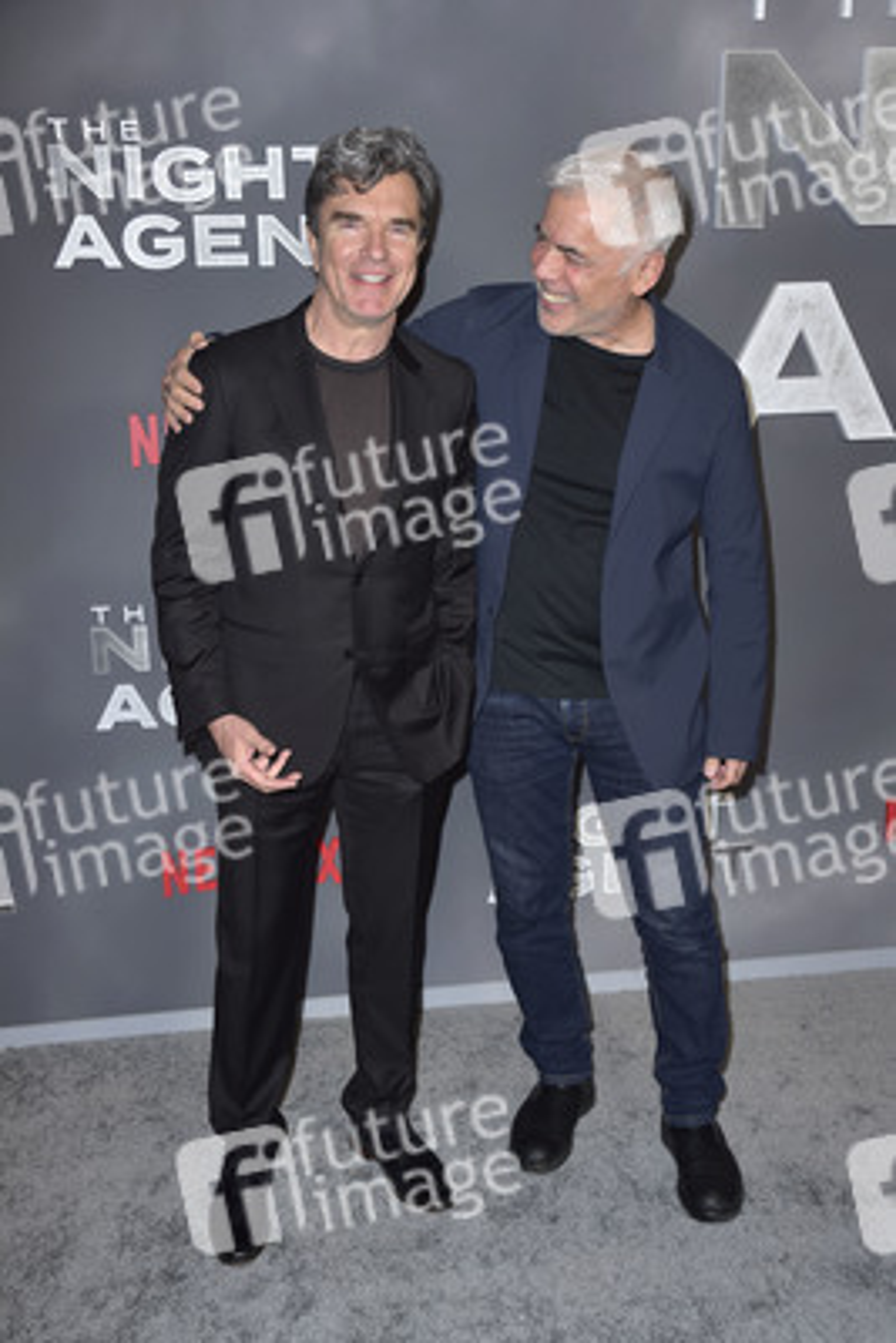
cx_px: 448
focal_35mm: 42
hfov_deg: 31.9
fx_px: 1567
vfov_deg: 46.4
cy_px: 672
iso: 400
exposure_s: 1/250
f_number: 6.3
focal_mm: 42
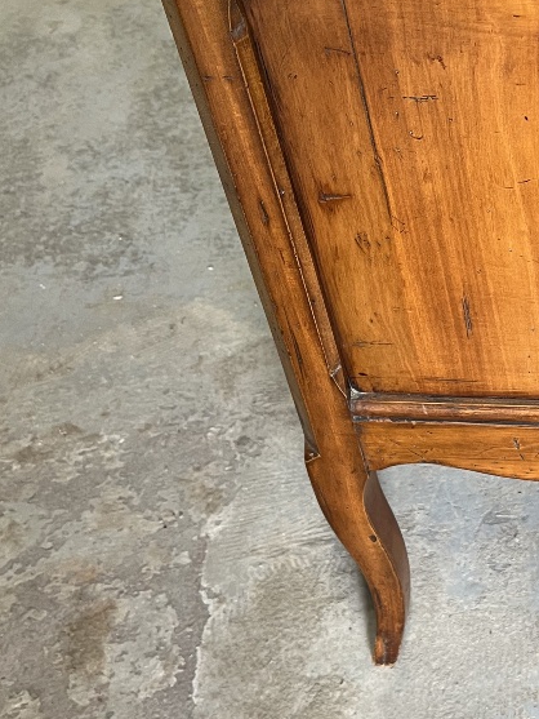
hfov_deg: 24.6
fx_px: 1162
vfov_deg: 34.2
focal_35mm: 56
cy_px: 285
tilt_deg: -44.1
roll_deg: +5.4
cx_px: 573
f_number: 1.6
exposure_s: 1/50
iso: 80
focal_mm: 5.1
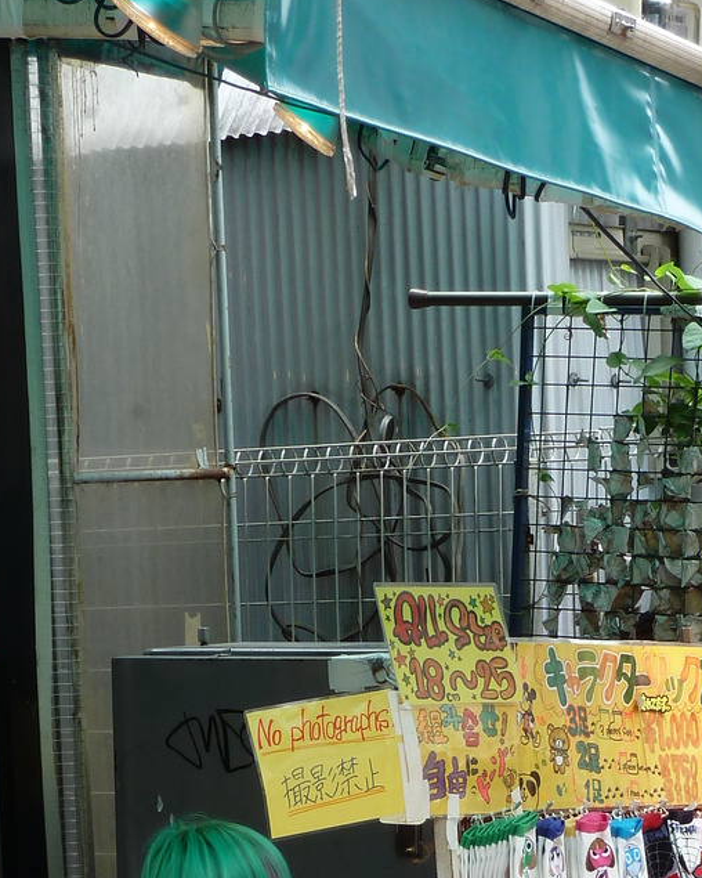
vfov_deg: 12.9
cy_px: 1077
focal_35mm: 145
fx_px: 3766
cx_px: 460
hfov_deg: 10.6
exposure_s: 1/60
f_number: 3.9
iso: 80
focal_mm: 9.7
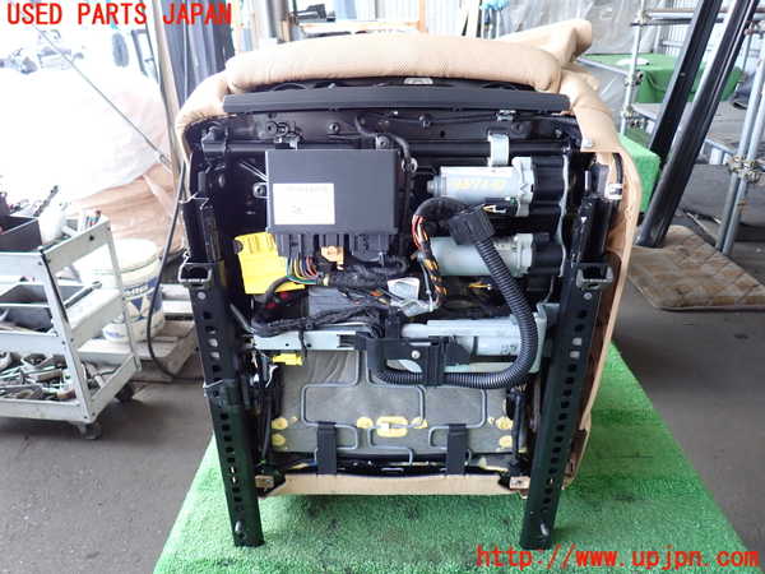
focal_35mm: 25
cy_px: 287
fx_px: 552
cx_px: 382
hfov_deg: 69.4
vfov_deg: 54.9
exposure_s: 1/50
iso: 200
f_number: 2
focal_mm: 4.5
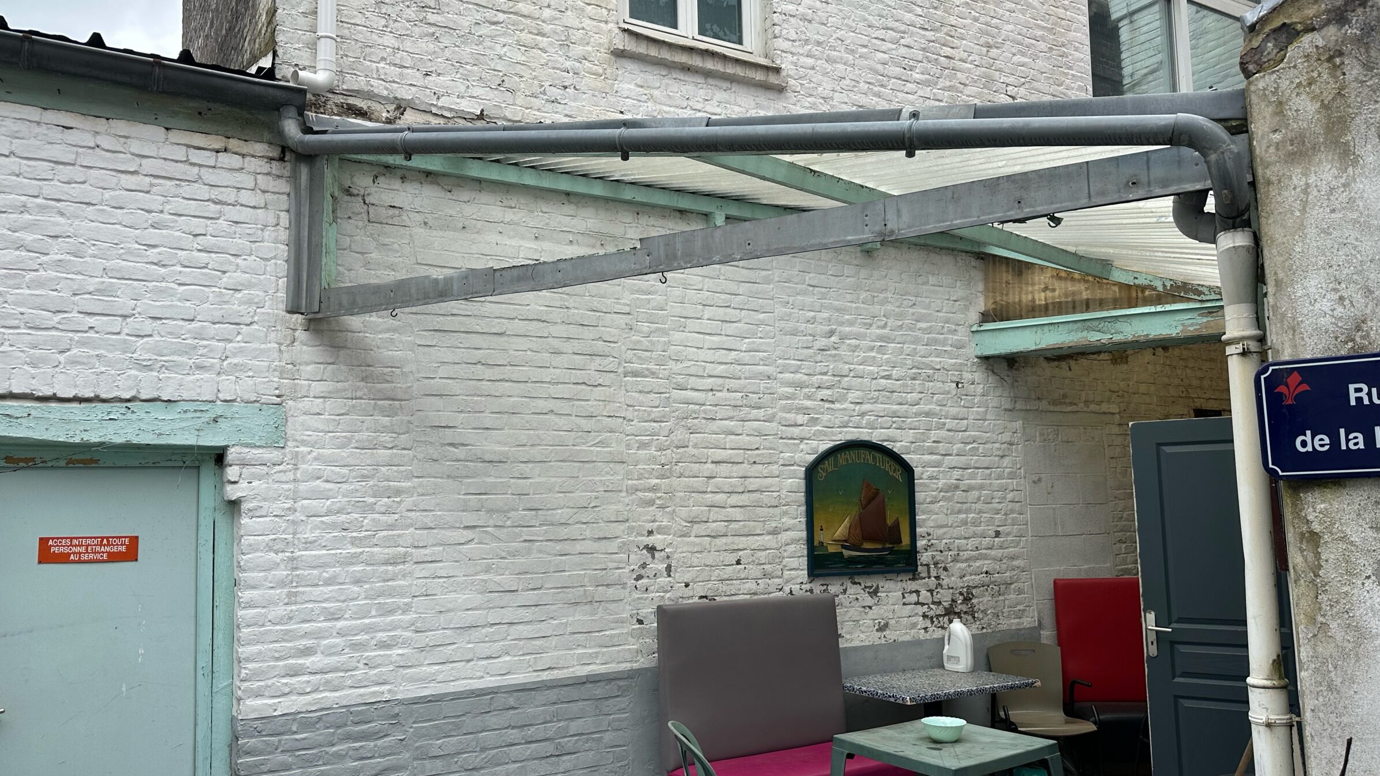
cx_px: 646
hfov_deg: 67.8
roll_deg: +1.5
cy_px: 406
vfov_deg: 41.5
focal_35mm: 28
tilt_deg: +3.3
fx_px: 1025
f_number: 1.78
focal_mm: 6.86
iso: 80
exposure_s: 1/1692
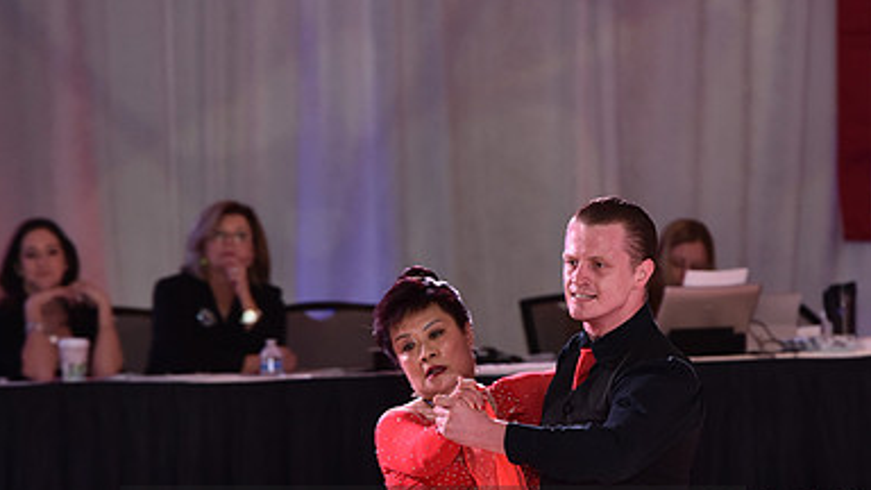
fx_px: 6582
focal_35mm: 285
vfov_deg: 4.3
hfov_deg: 7.6
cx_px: 434
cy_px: 563
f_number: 4.5
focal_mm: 180
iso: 1600
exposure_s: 1/250
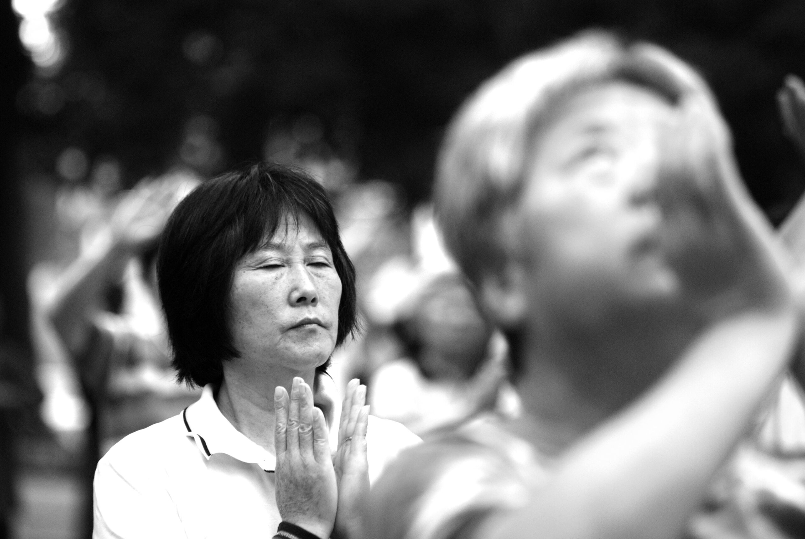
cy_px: 270
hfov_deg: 7.0
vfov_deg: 4.7
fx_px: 6549
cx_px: 402
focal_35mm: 292
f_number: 5
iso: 200
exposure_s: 1/250
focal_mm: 195
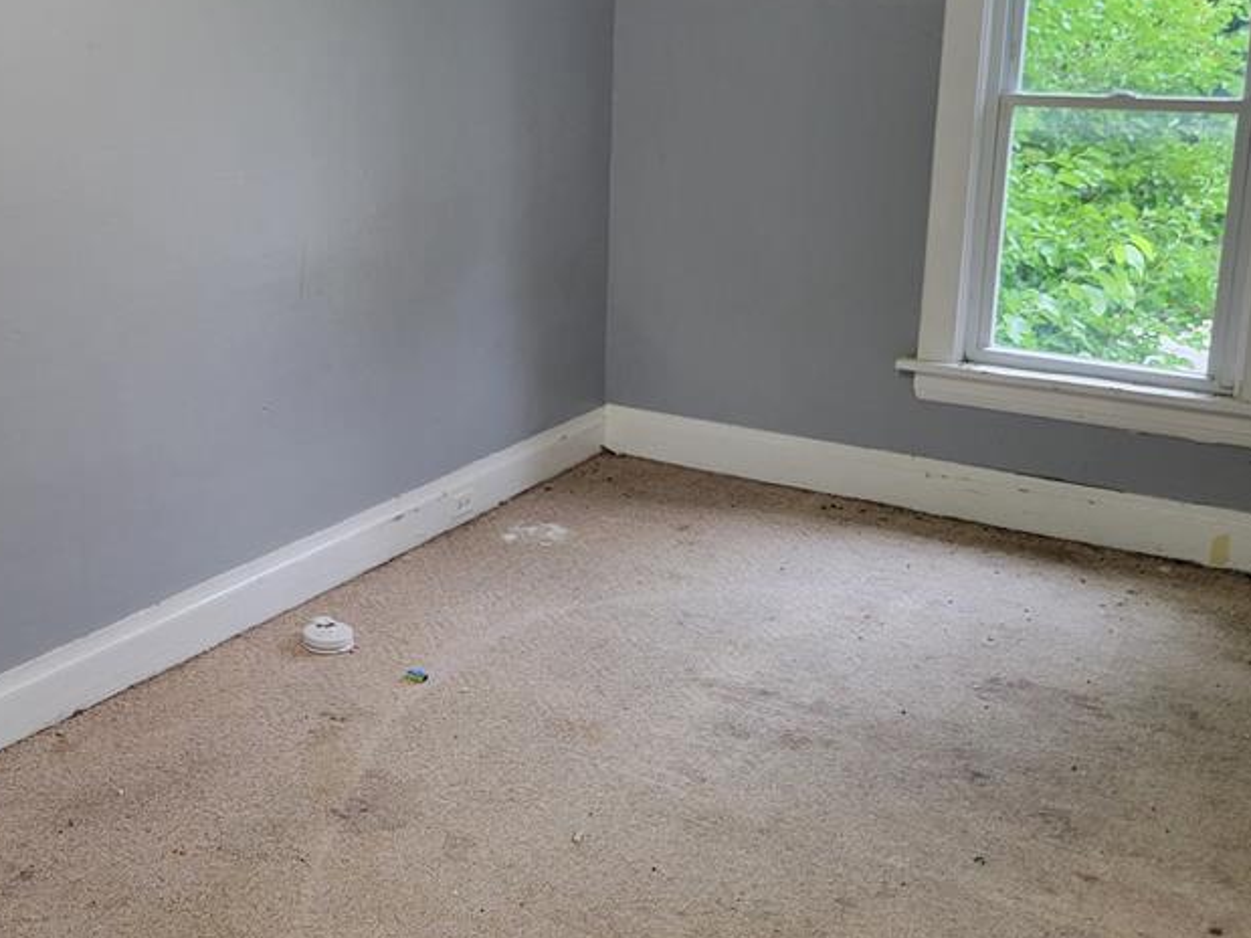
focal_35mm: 43
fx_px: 1554
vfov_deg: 33.4
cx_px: 263
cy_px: 332
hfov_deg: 42.1
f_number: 1.8
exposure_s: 1/40
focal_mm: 5.4
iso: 200
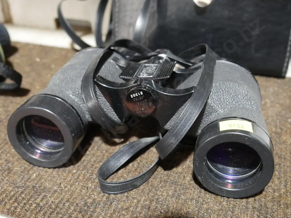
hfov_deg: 41.2
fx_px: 387
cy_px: 109
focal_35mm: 46
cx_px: 146
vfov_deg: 31.5
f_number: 5.1
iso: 3200
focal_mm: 23
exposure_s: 1/60
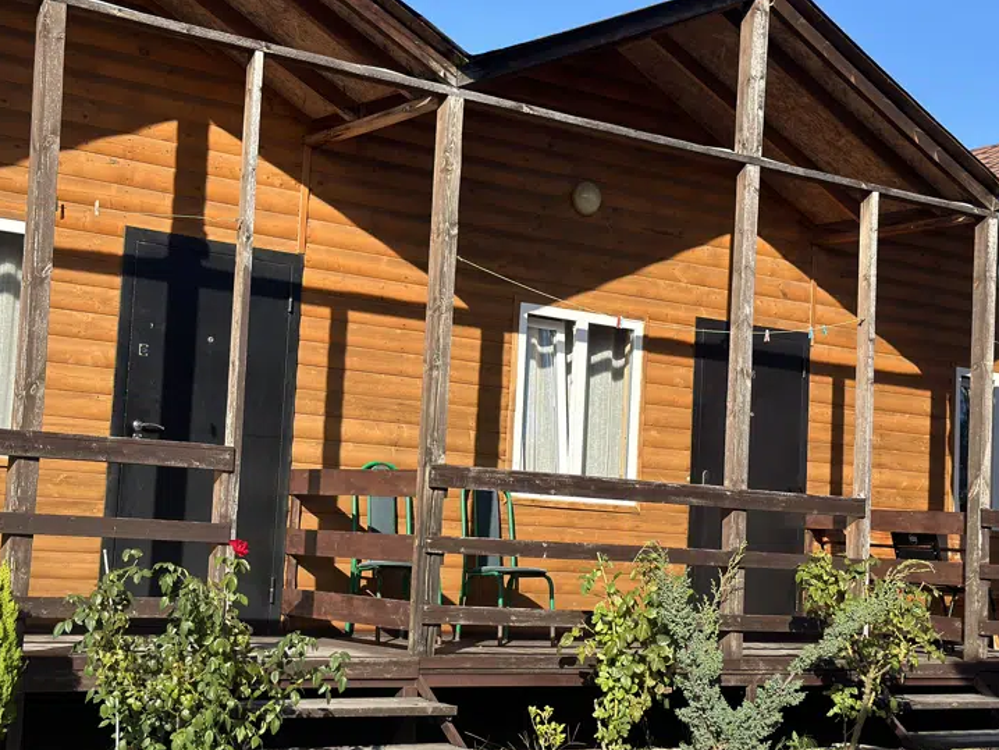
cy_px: 401
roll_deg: -3.1
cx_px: 454
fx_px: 1646
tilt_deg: +4.5
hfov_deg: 33.7
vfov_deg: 25.7
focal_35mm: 57
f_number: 1.78
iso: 80
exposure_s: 1/2809
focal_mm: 6.86
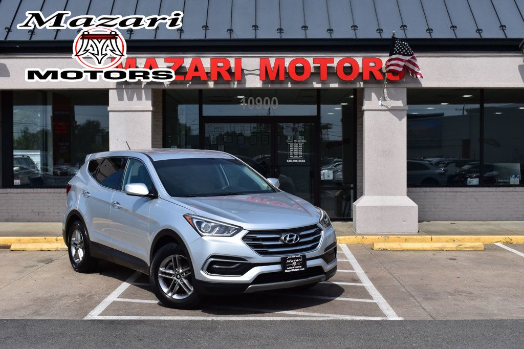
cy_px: 174
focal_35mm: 48
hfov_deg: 41.1
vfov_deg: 28.1
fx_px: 698
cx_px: 262
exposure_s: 1/500
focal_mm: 32
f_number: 11
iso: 220
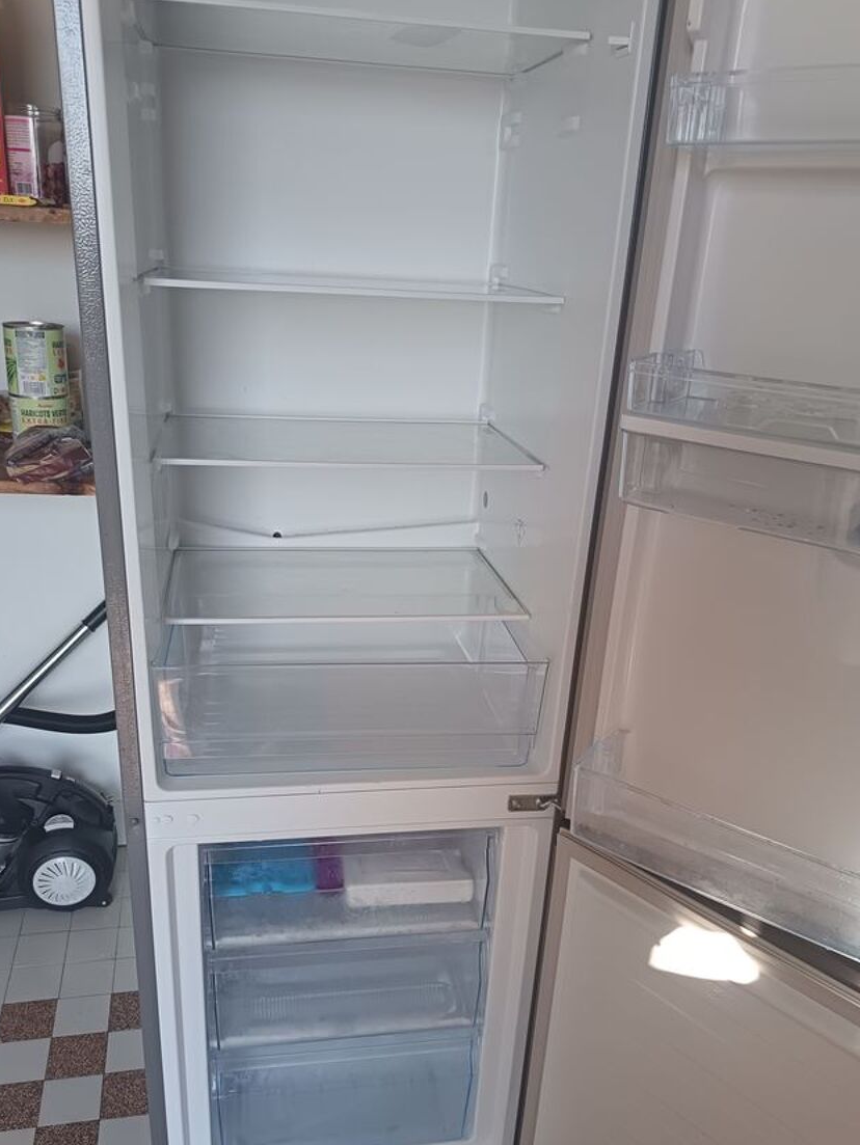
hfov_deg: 48.2
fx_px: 960
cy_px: 674
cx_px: 415
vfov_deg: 61.2
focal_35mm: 29
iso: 258
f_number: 1.75
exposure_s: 1/100
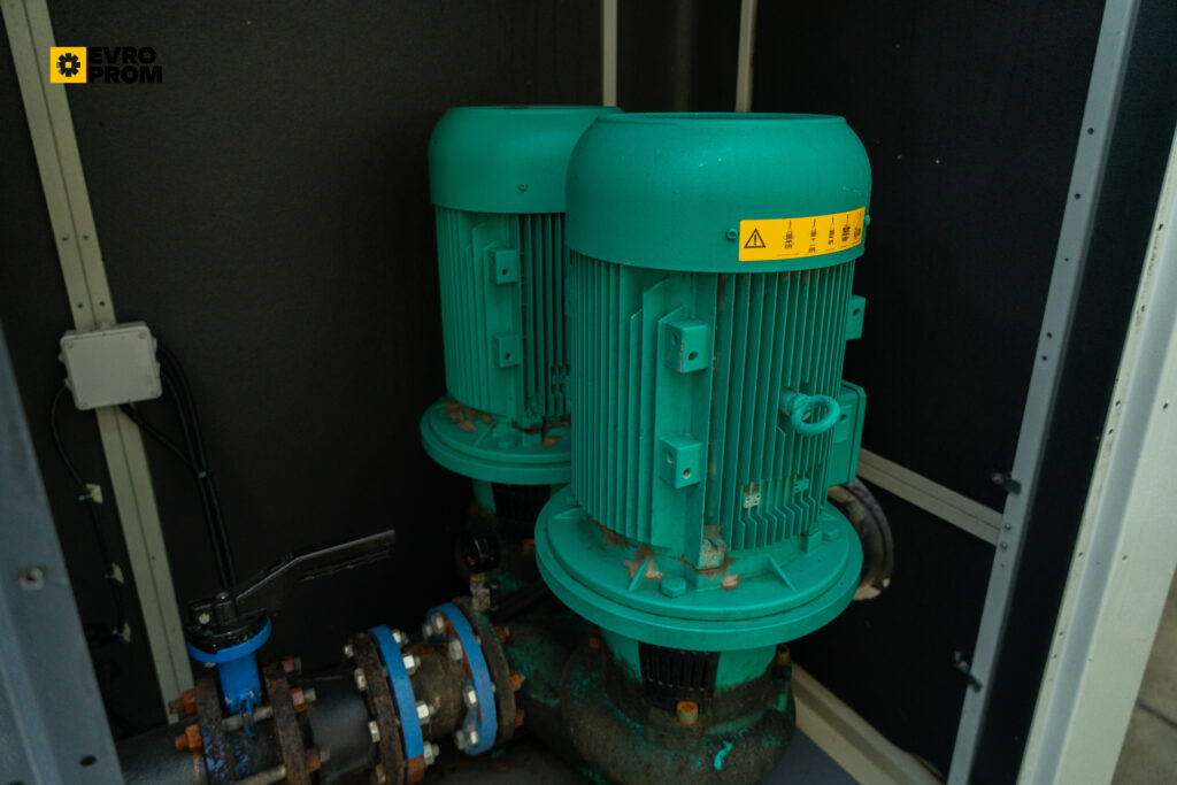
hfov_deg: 73.7
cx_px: 588
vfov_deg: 53.1
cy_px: 392
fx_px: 785
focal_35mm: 24
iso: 1000
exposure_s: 1/400
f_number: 4
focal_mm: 24
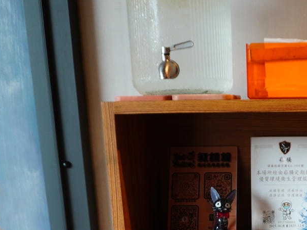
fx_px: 505
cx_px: 299
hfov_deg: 31.5
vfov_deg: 24.5
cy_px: 230
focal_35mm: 57
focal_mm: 16
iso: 200
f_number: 3.5
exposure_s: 1/30
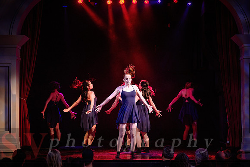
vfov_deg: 13.5
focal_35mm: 102
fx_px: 707
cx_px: 124
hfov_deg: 20.1
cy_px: 84
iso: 1600
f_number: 2.8
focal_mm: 100
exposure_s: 1/200
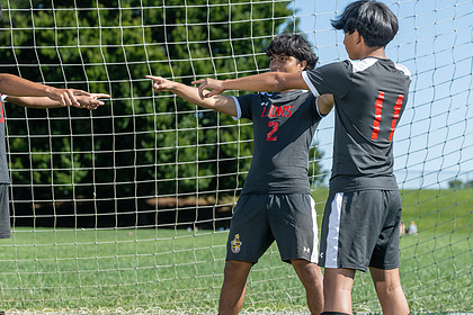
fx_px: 1813
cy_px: 217
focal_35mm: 138
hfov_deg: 14.9
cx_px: 223
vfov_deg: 9.9
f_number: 3.5
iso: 100
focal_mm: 70
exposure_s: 1/640
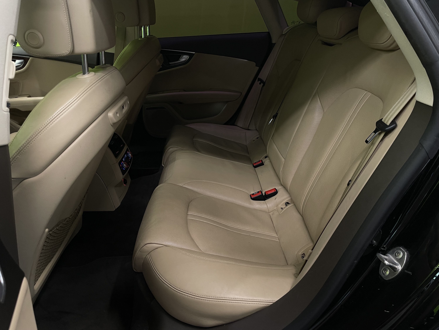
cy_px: 165
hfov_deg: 67.3
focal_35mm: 26
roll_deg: +2.0
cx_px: 220
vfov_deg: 53.1
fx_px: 330
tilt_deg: -24.3
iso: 100
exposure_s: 1/50
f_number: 1.6
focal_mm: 4.2
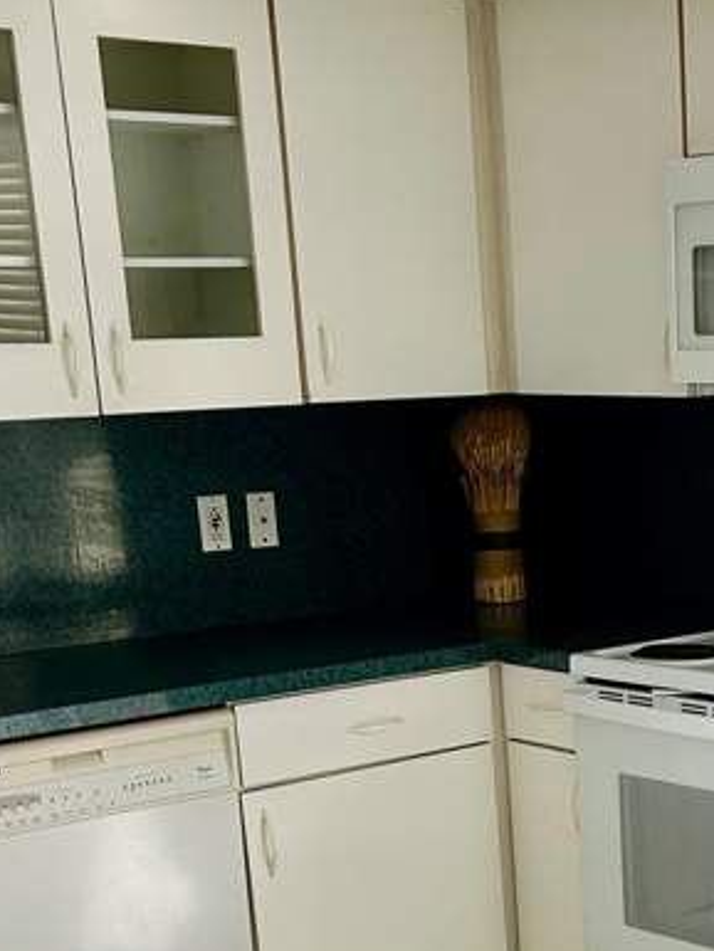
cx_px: 781
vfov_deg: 25.4
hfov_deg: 19.6
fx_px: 1979
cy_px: 995
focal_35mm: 72
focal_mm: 5.7
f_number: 1.5
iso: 64
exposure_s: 1/121
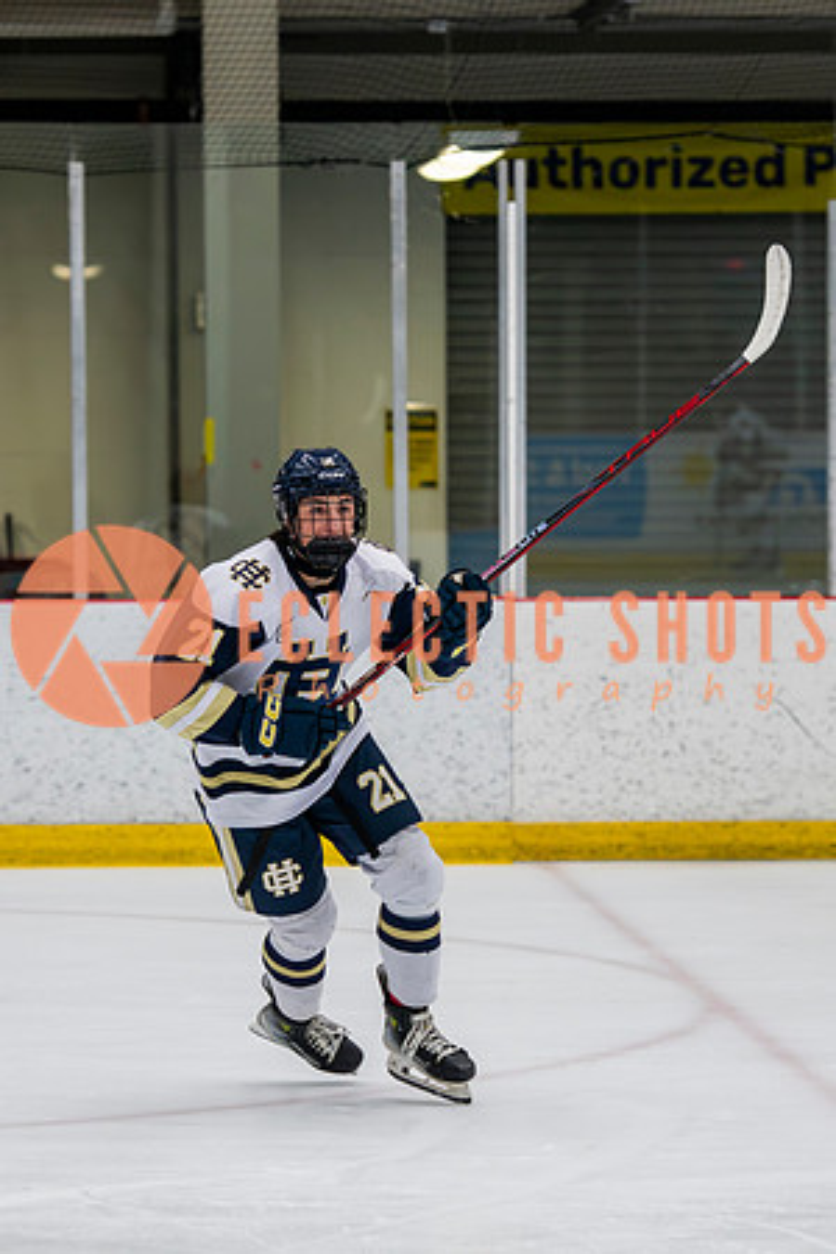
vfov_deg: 10.3
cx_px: 355
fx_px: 6988
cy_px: 717
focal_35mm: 201
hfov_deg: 6.8
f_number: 3.2
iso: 2000
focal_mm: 116
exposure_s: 1/640
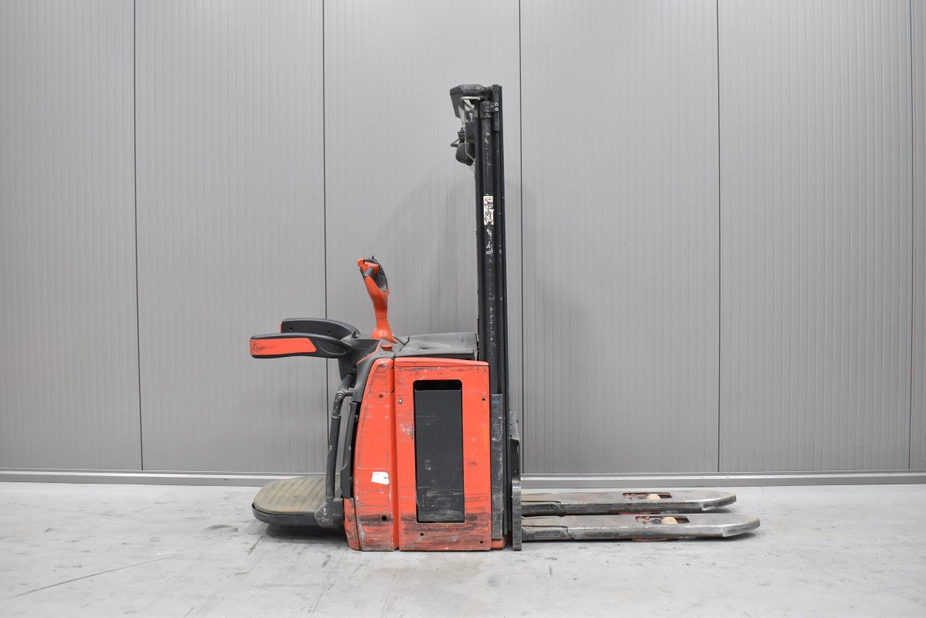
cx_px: 463
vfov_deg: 43.6
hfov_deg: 61.9
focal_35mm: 30
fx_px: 772
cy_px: 309
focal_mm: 20
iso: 1600
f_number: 5
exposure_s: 1/30
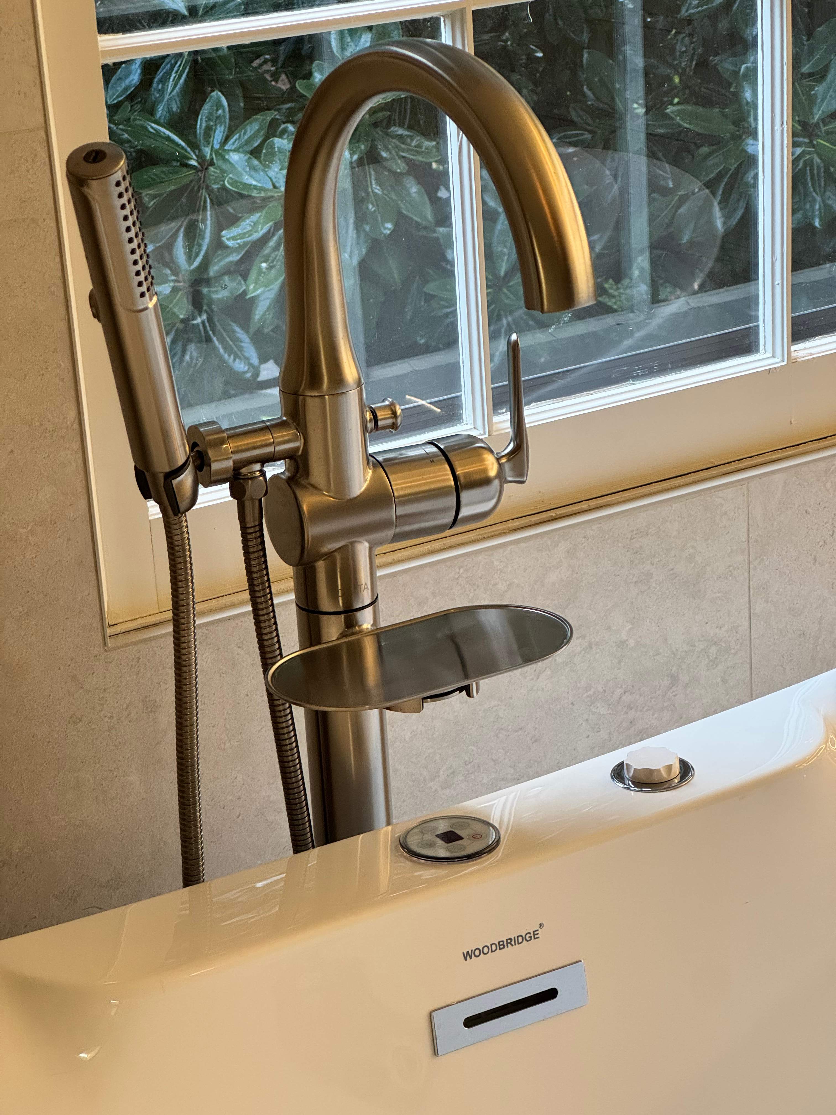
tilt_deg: -19.9
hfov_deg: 19.1
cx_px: 418
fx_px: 2479
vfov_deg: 25.3
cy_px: 558
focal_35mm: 77
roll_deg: +4.6
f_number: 2.8
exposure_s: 1/60
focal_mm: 9
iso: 250
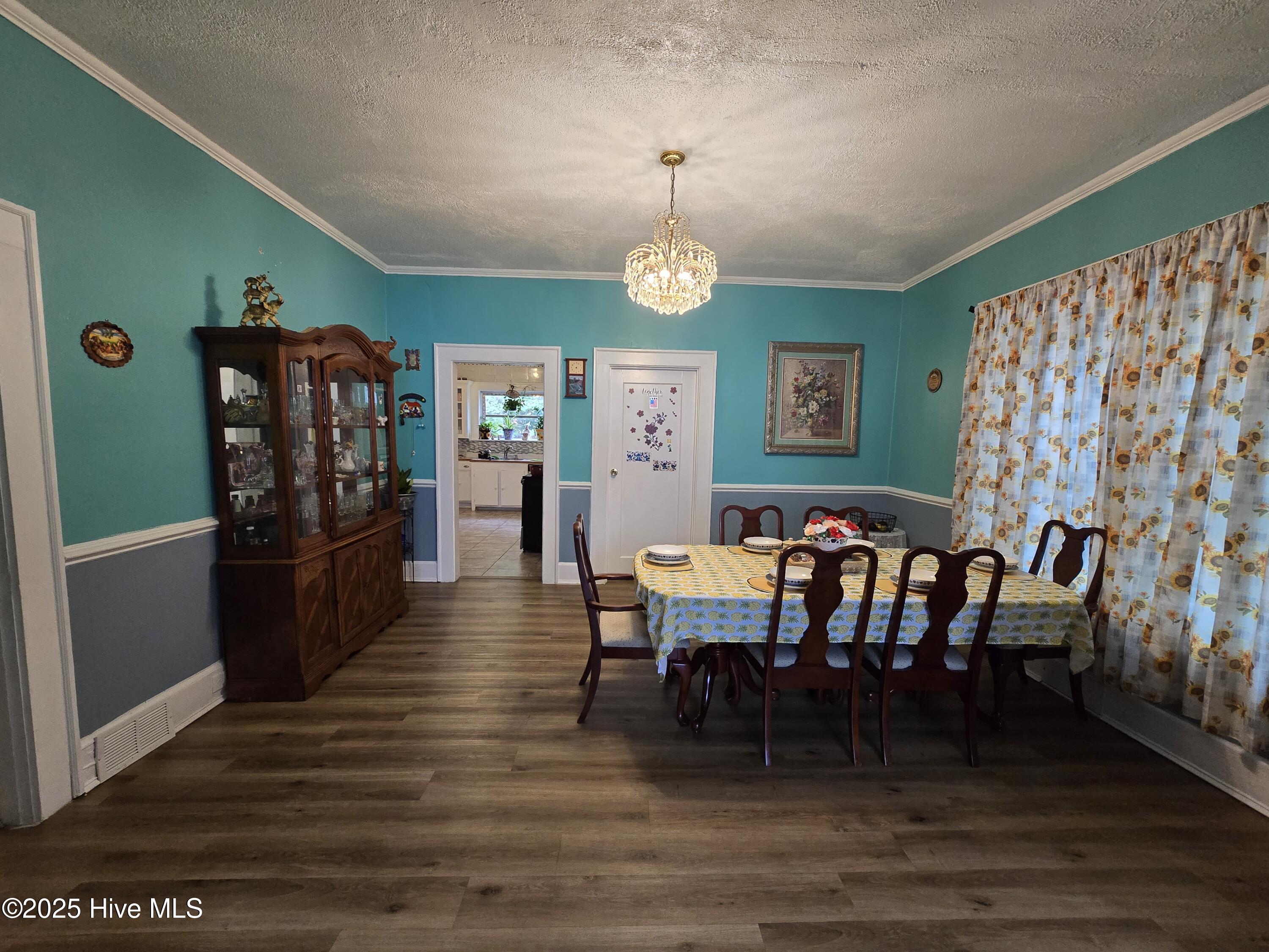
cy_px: 476
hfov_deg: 106.2
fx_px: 477
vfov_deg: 89.9
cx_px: 634
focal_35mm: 13
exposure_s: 1/60
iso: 400
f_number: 2.2
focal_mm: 2.2
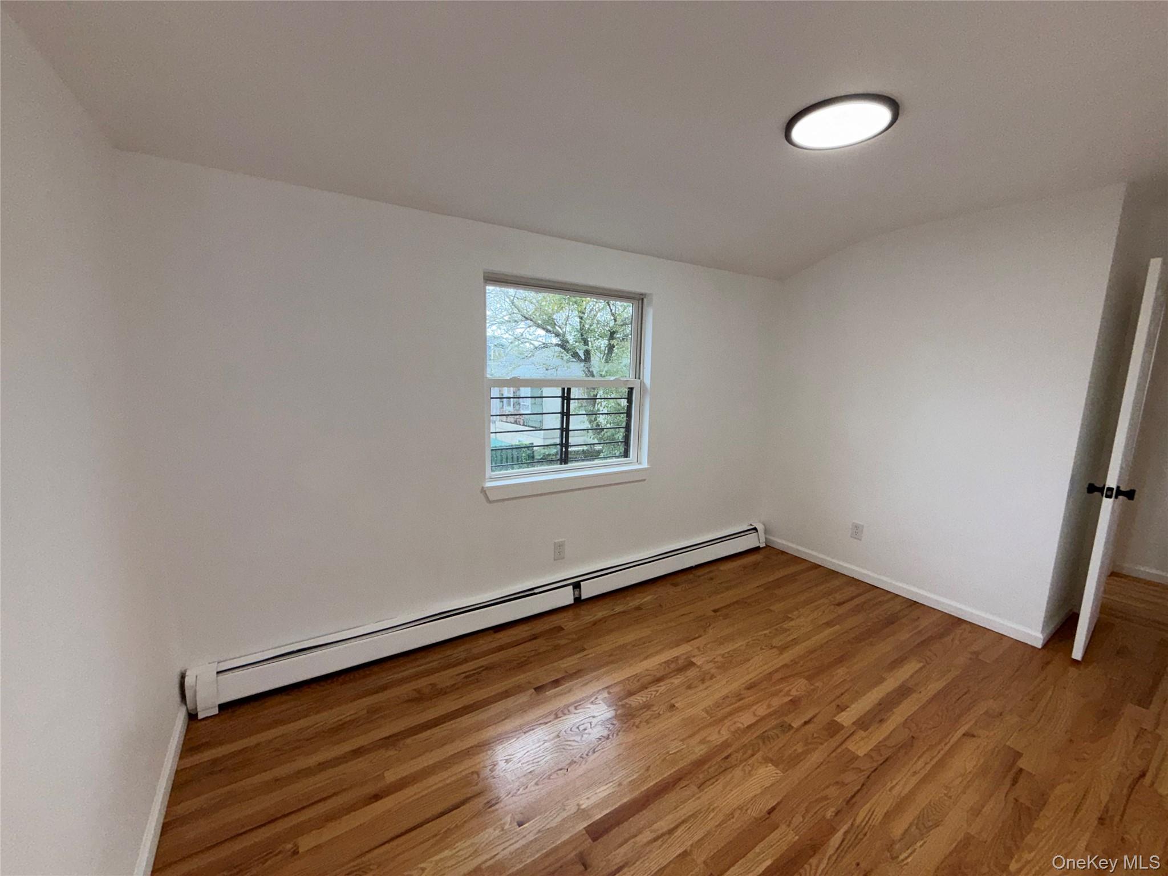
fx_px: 472
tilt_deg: -8.8
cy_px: 438
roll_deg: -1.3
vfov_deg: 85.7
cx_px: 584
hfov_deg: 102.1
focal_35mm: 14
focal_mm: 2.22
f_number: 2.2
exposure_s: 1/122
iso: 50
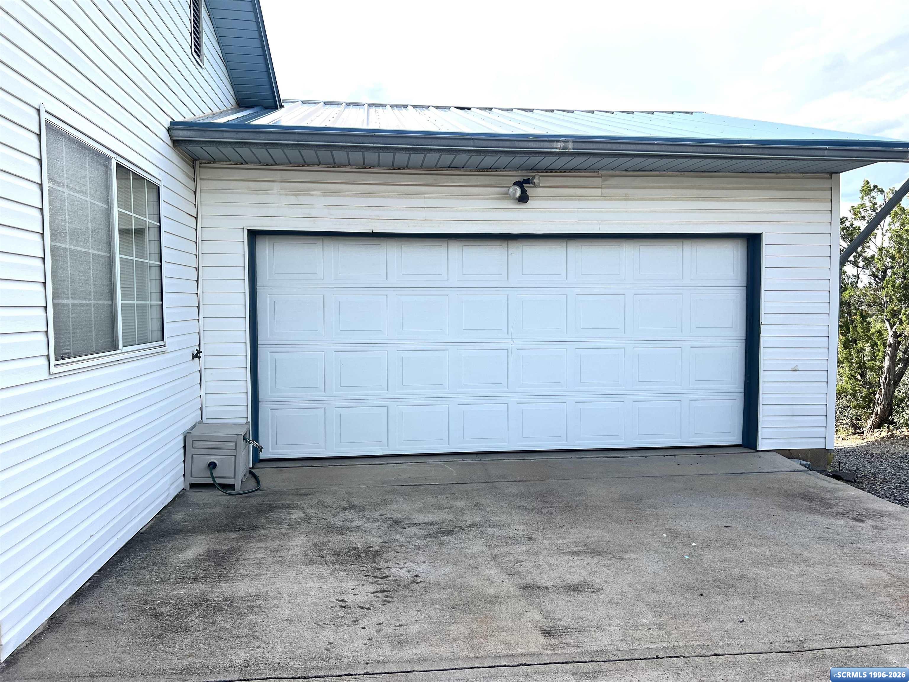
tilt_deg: -4.2
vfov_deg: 53.1
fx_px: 683
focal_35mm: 26
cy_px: 341
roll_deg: -0.2
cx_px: 454
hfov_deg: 67.3
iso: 50
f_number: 1.5
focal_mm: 5.7
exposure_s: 1/1645
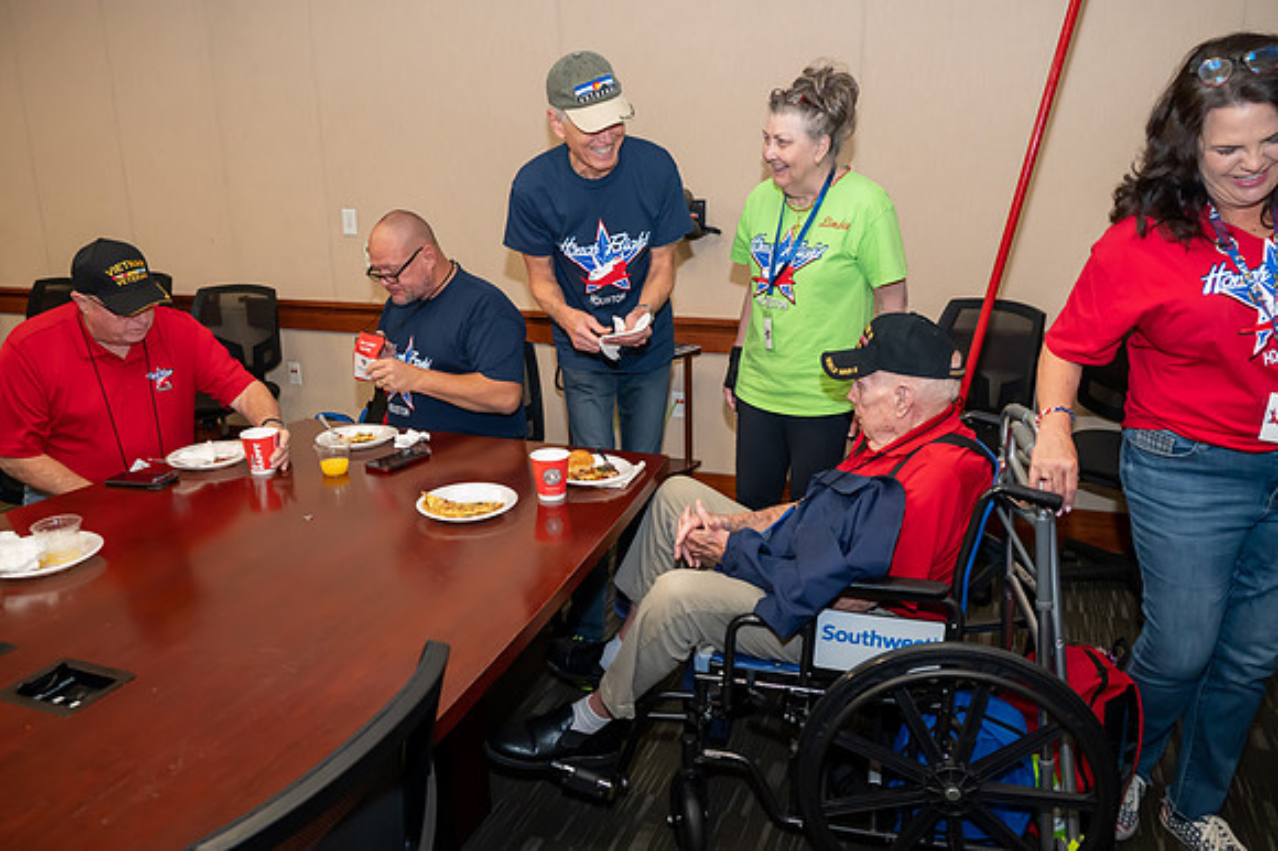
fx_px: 1011
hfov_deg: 64.6
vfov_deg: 45.6
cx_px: 639
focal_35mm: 28
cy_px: 426
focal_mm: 28.5
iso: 7200
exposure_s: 1/160
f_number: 5
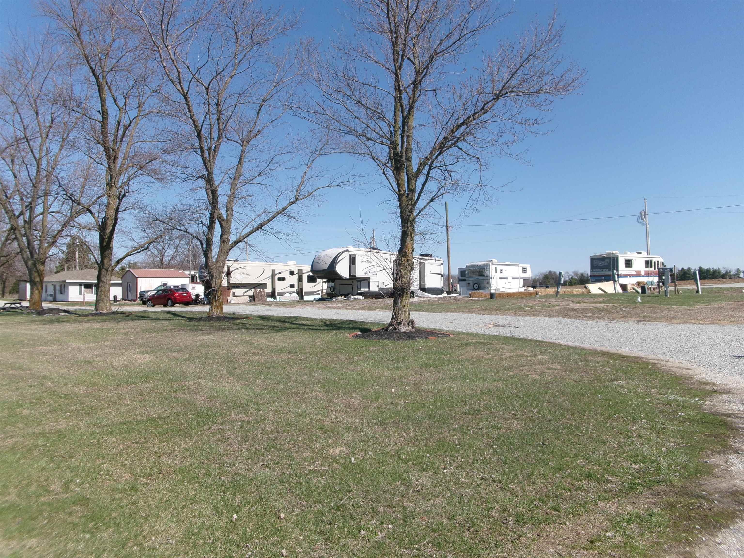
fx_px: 602
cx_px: 372
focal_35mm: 28
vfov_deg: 49.7
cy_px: 279
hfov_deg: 63.4
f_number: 10.8
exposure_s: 1/140
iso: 100
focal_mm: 5.1
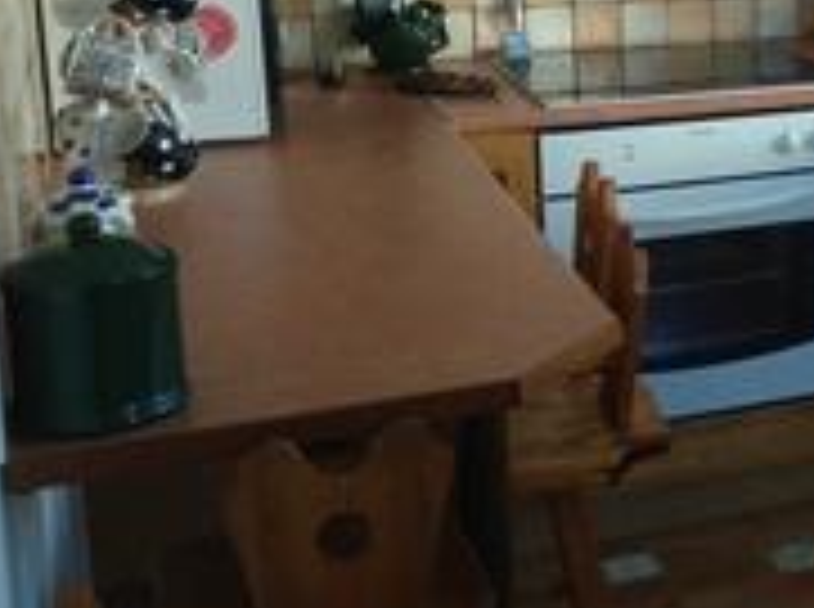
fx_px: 1690
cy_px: 83
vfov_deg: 20.0
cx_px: 1075
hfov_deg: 23.7
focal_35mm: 72
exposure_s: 1/50
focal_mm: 3.81
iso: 500
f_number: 2.2
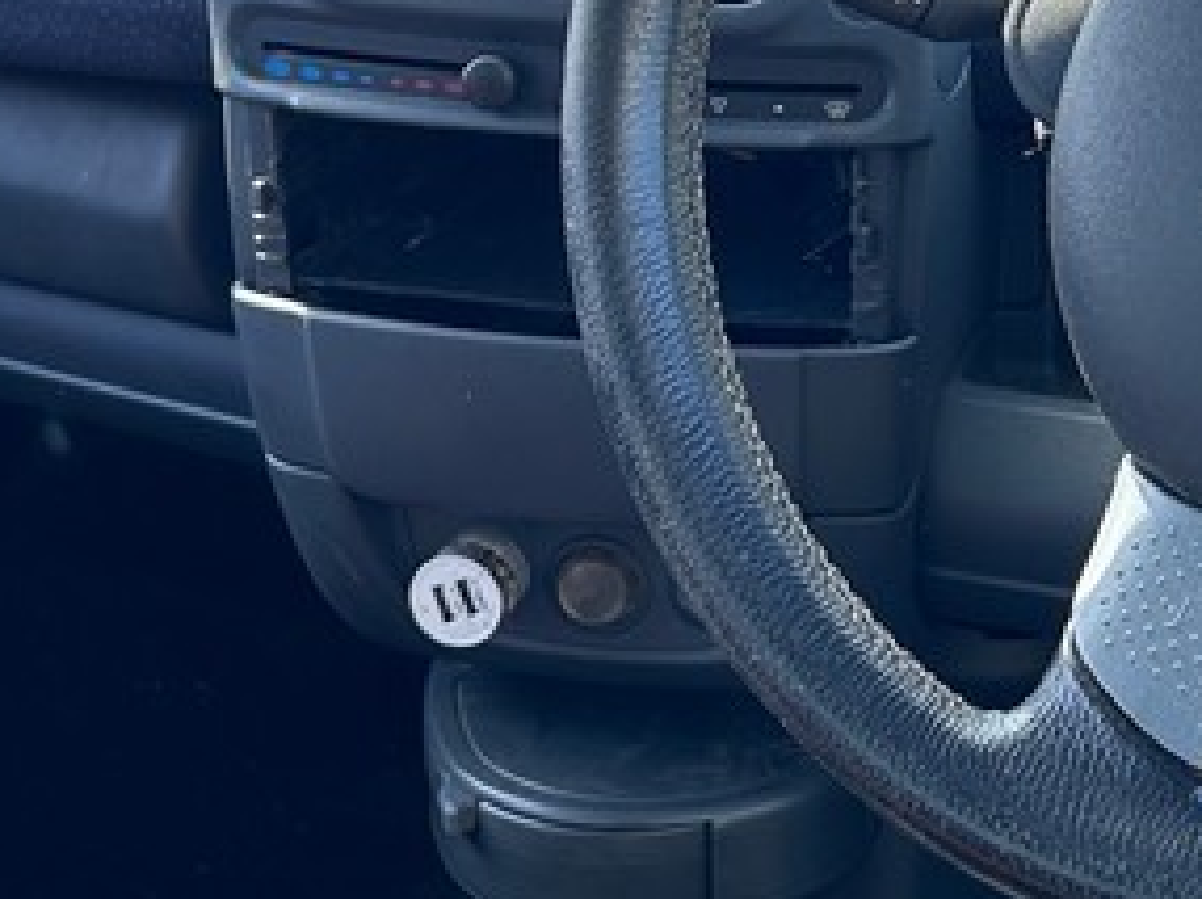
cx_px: 979
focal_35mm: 91
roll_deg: -2.6
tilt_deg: -23.3
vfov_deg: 16.2
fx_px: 3157
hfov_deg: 21.3
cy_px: 538
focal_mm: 5.7
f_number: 1.5
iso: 50
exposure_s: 1/310
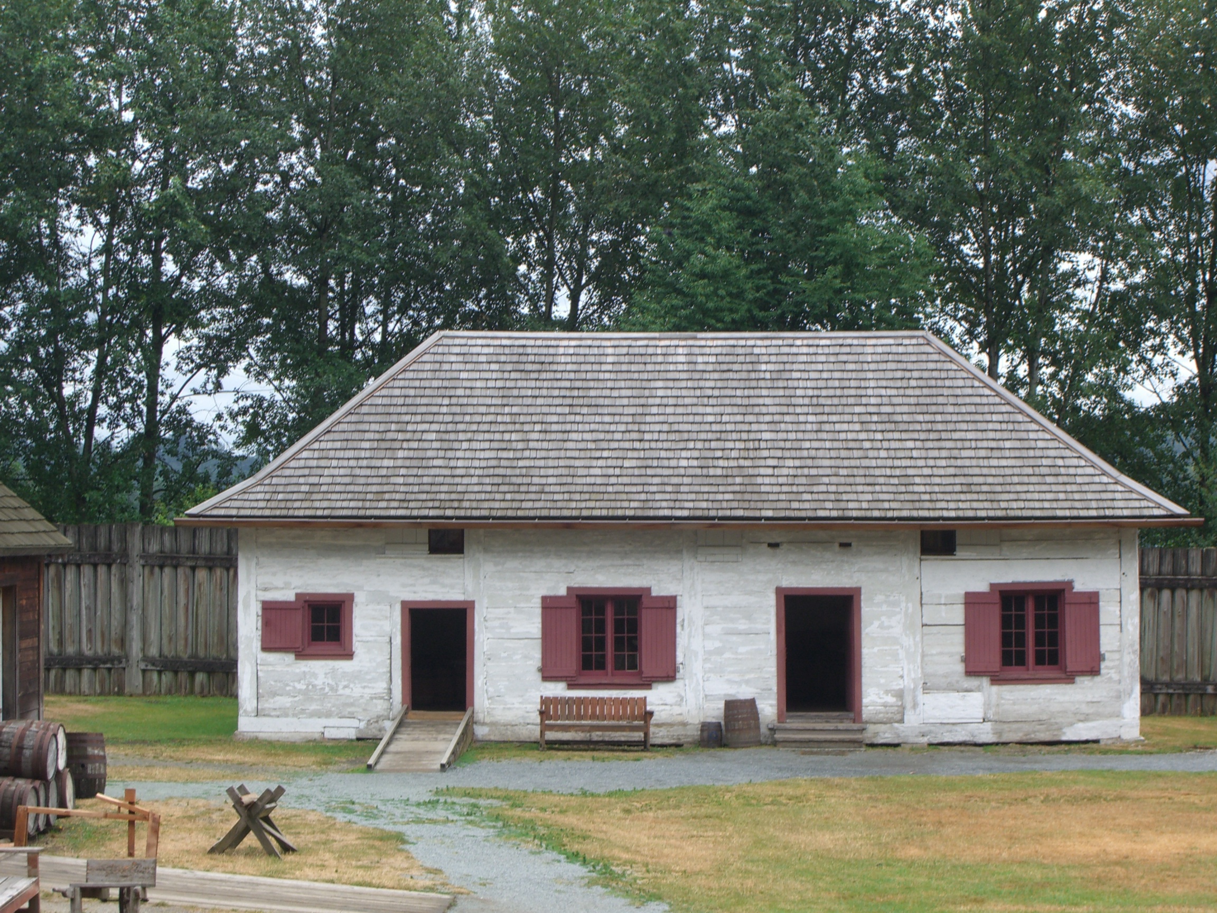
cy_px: 456
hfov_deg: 24.4
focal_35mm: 80
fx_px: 2813
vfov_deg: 18.4
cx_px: 608
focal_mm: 16.6
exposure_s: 1/40
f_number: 12
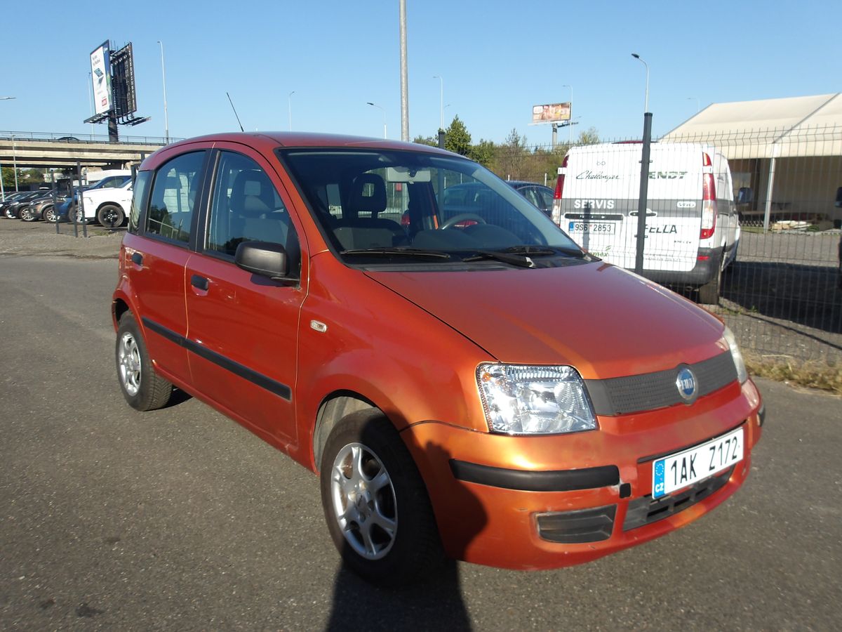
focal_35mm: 27
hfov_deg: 65.3
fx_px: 657
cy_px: 316
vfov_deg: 51.4
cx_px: 421
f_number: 10.4
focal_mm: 4.9
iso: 100
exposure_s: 1/122
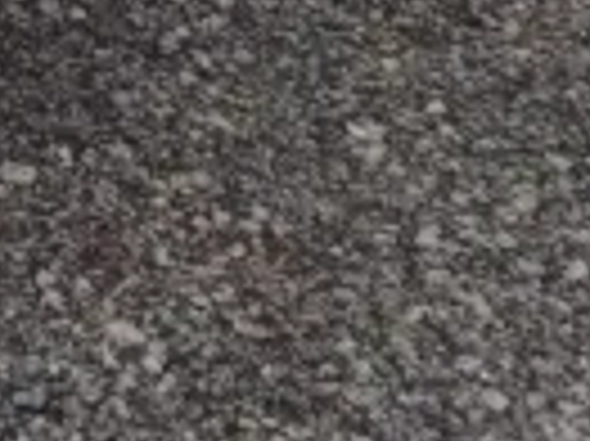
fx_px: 2793
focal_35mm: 164
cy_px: -810
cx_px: -1112
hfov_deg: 9.6
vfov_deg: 8.0
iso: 166
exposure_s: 1/100
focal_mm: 3.43
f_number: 2.2
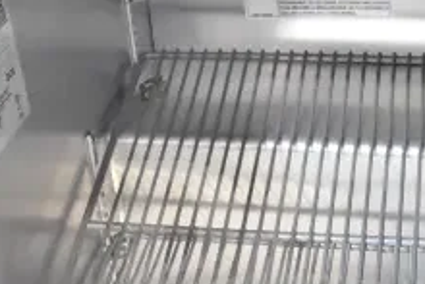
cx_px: 290
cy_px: 314
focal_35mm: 75
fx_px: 886
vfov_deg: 17.6
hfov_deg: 26.8
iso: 6400
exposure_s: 1/60
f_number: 4
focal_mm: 18
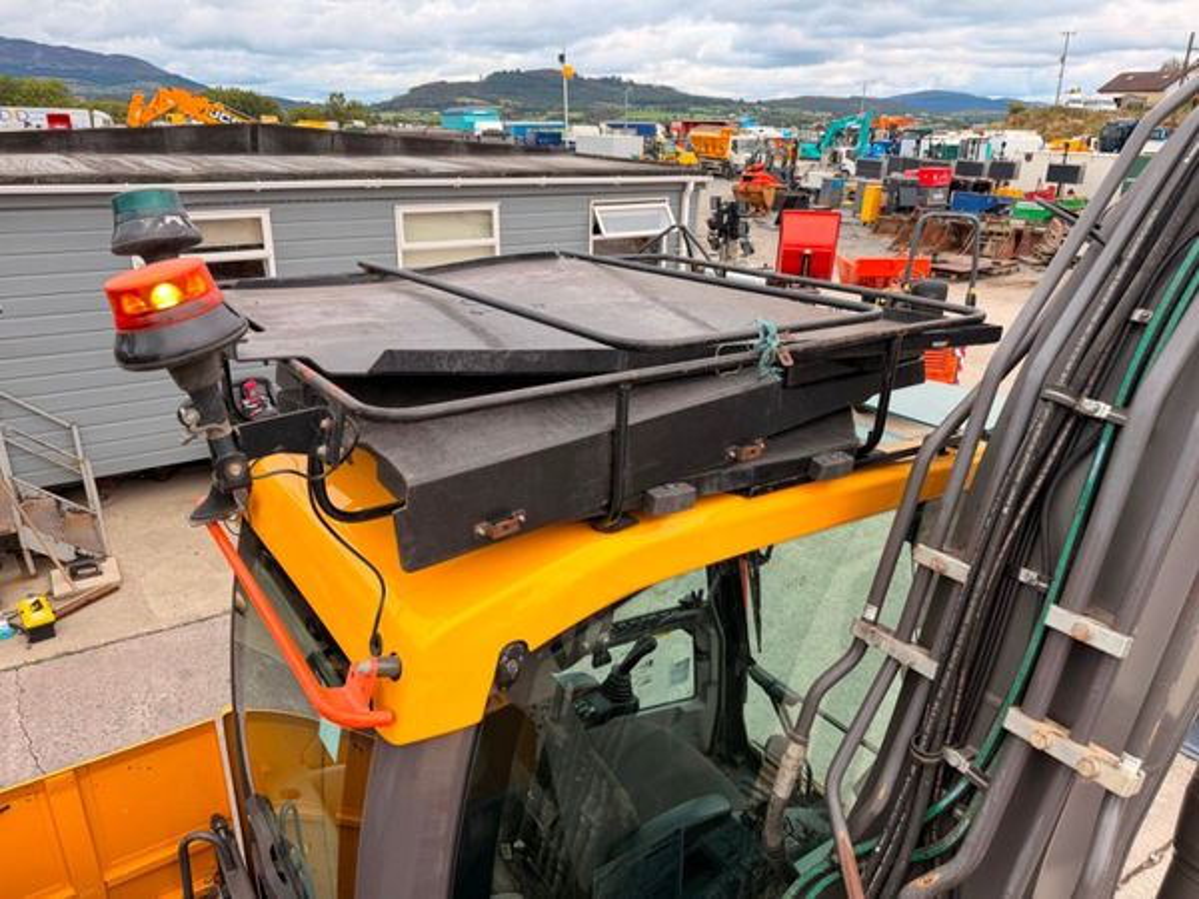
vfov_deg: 56.8
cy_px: 450
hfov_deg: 71.6
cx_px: 600
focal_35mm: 24
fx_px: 831
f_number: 1.78
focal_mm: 6.76
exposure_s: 1/943
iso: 100
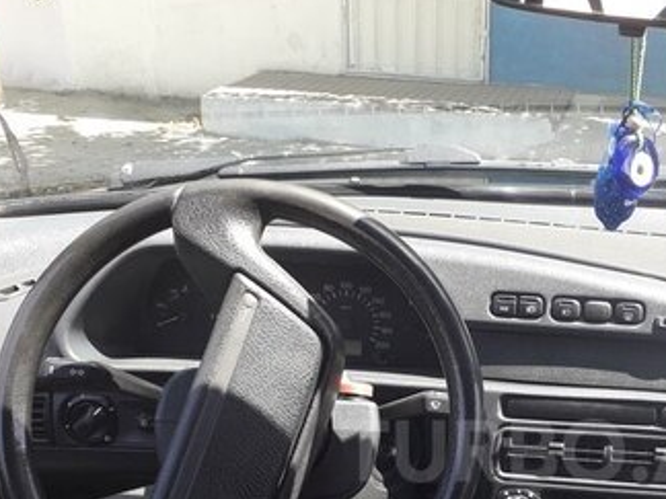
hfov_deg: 33.7
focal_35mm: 55
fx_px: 1058
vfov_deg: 25.7
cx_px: 553
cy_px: 451
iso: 40
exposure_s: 1/137
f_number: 1.9
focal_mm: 3.6
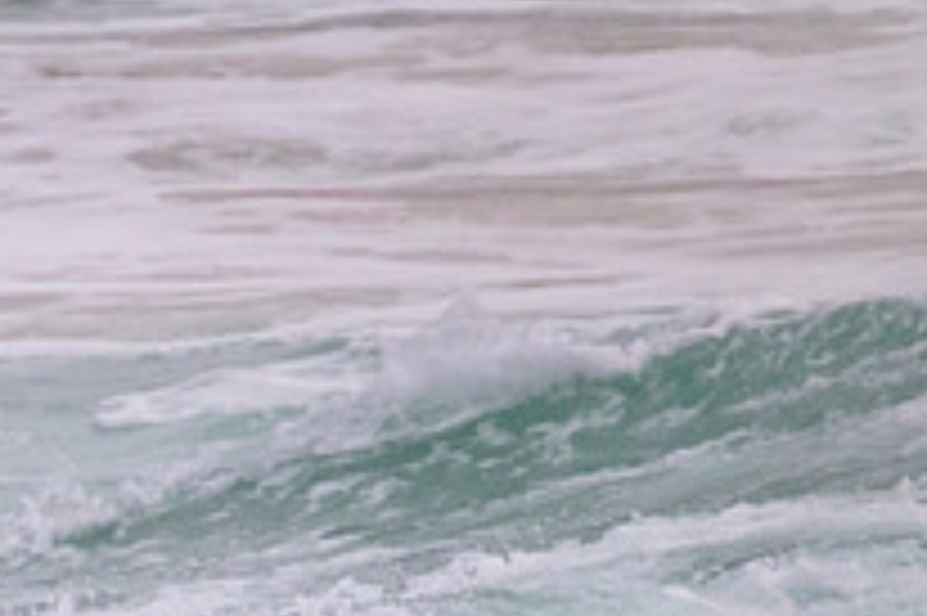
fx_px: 57993
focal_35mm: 2254
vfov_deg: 0.6
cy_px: 762
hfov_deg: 0.9
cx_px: -342
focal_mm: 800
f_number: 11
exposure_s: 1/1250
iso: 5600
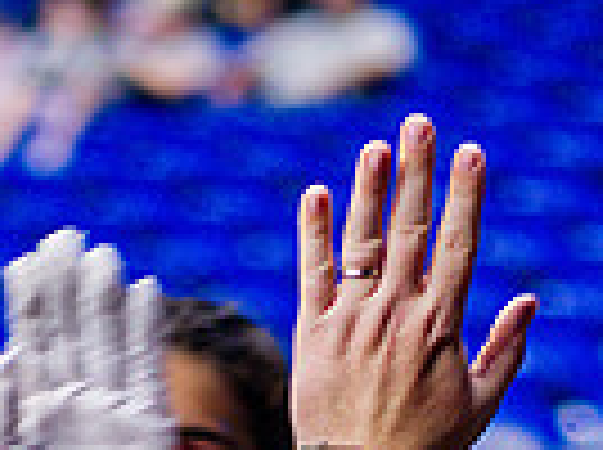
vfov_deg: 3.9
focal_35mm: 373
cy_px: 950
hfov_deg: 5.3
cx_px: -184
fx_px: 6486
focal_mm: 43
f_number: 1.2
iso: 500
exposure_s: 1/160
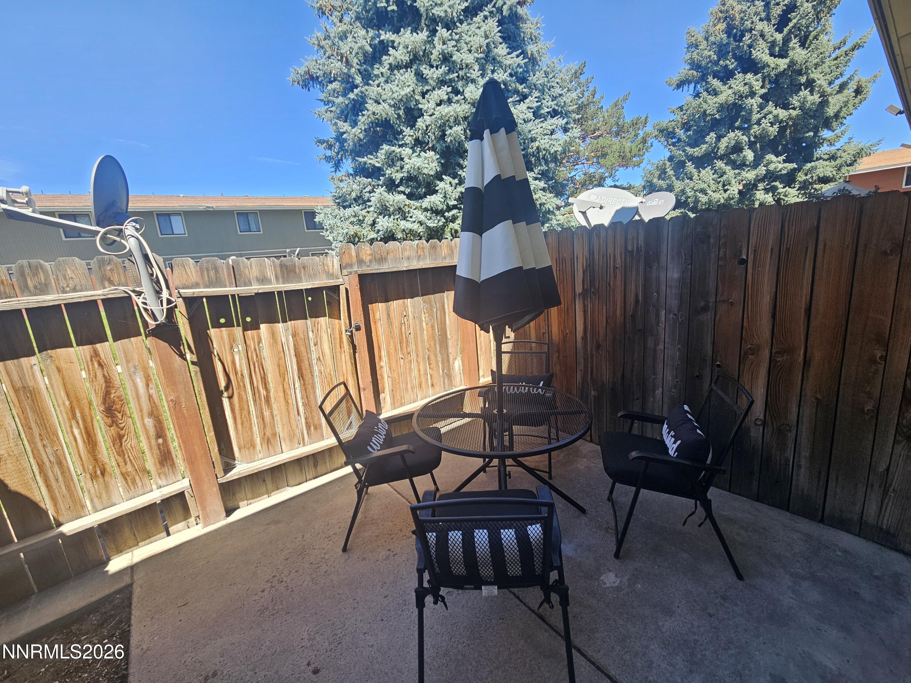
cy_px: 342
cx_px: 456
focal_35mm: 13
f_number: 2.2
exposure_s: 1/372
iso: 50
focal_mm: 2.2
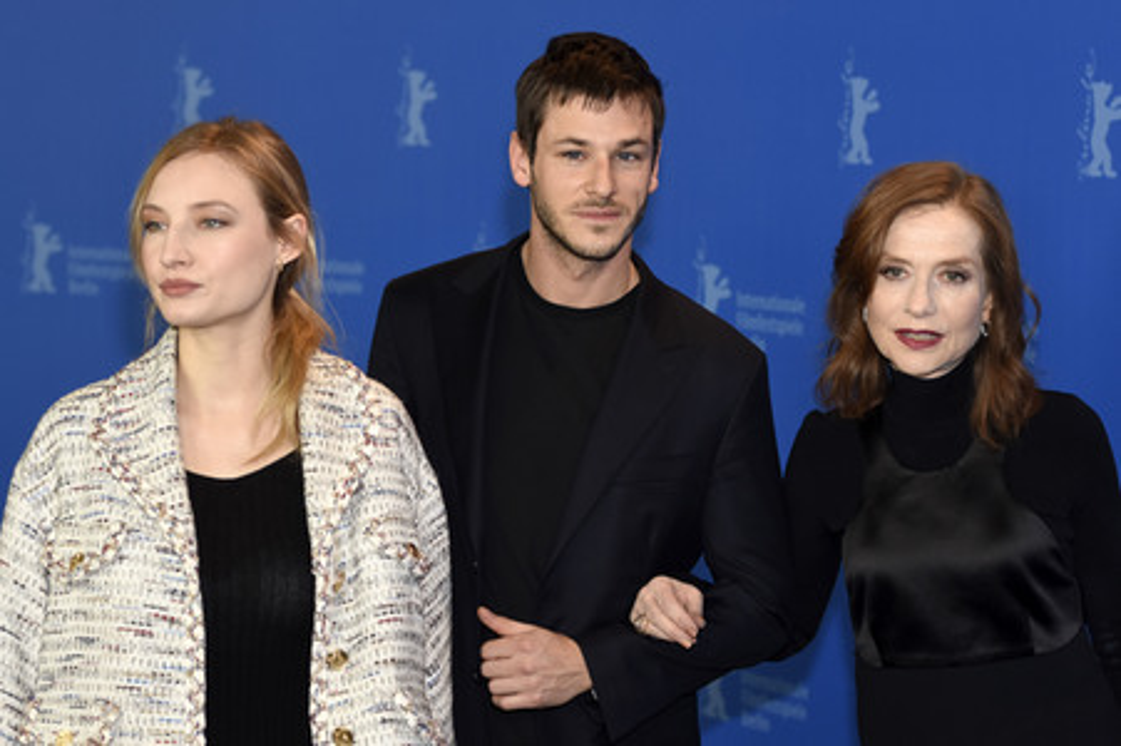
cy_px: 373
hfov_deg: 19.5
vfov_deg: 13.0
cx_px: 560
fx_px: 3267
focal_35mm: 105
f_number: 3.2
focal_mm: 70
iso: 640
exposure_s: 1/500
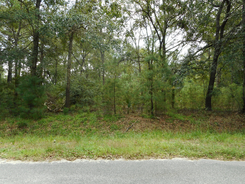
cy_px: 92
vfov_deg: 54.9
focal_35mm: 25
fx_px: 177
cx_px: 122
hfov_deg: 69.4
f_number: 3.7
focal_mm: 4.5
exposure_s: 1/125
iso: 80
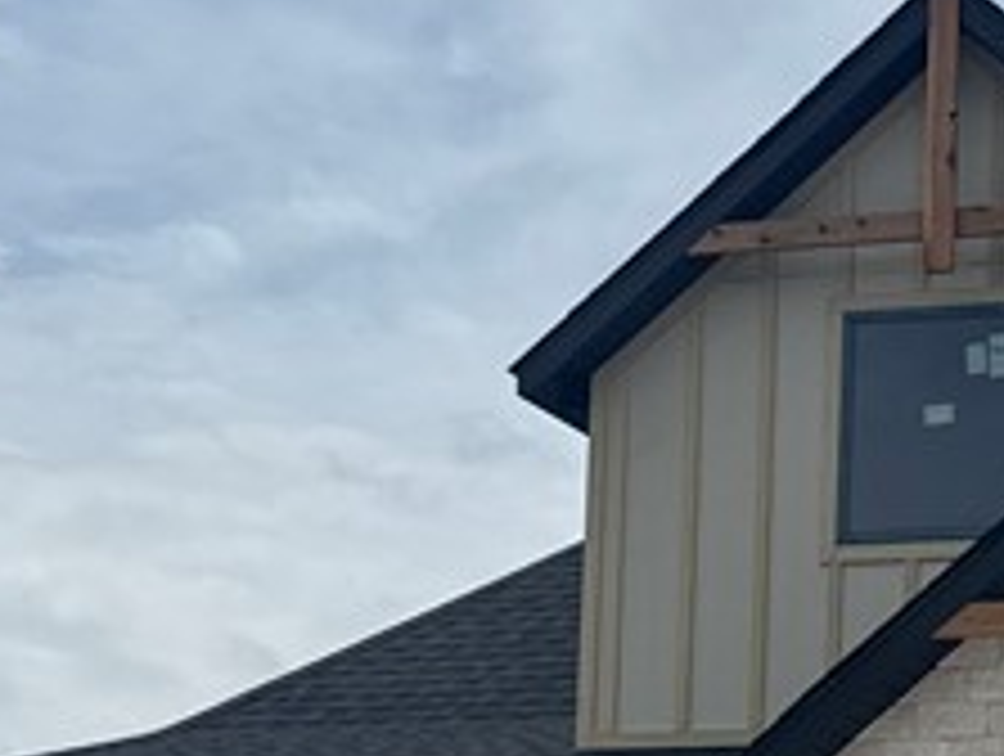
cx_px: 1103
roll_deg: -1.6
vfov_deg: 13.3
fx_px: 3196
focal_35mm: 110
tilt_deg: +8.5
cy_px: 819
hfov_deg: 17.3
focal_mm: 6.76
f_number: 1.78
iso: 64
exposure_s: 1/14286
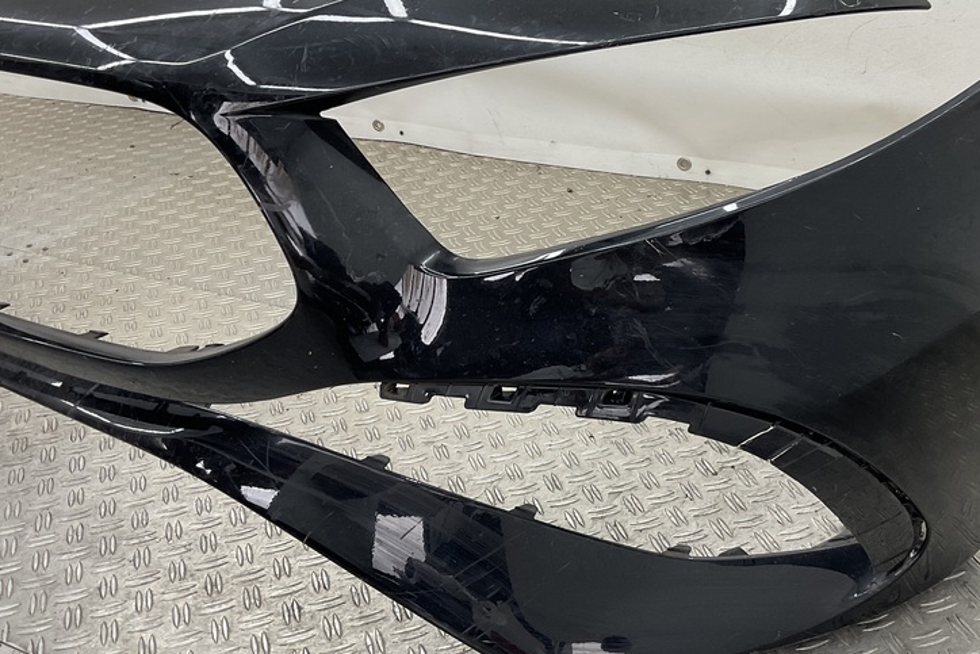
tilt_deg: -26.9
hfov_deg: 46.4
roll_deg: +1.5
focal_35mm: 42
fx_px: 1143
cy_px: 240
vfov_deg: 31.7
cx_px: 529
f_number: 1.8
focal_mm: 3
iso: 32
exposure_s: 1/100
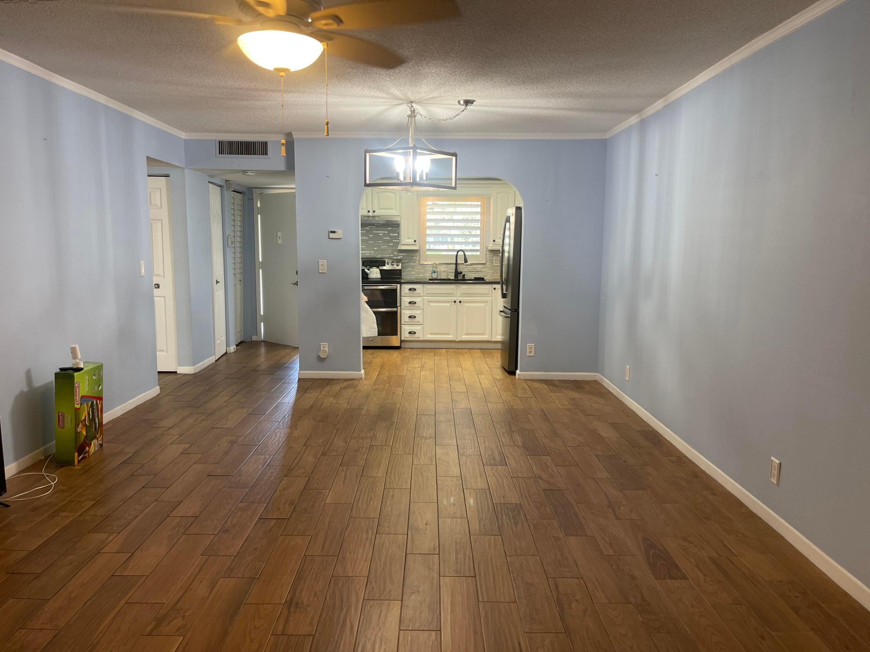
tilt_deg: -8.8
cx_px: 435
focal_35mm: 25
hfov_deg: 69.4
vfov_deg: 54.9
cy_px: 326
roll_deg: -1.2
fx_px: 628
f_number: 1.6
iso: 80
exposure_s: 1/60
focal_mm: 5.1
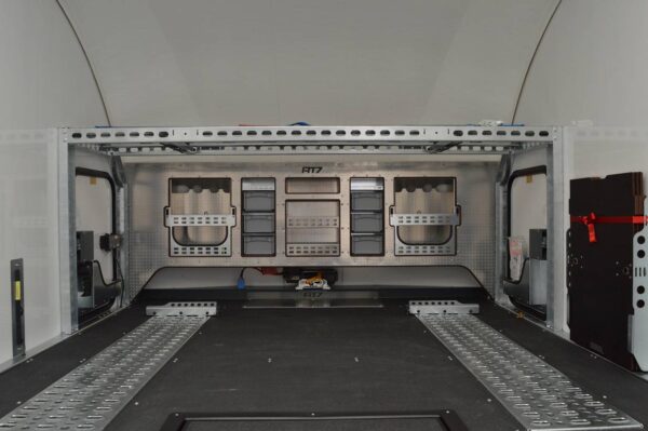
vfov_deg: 43.5
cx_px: 324
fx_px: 540
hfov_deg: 62.0
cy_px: 216
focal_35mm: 30
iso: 800
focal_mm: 20
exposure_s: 1/5
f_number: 11
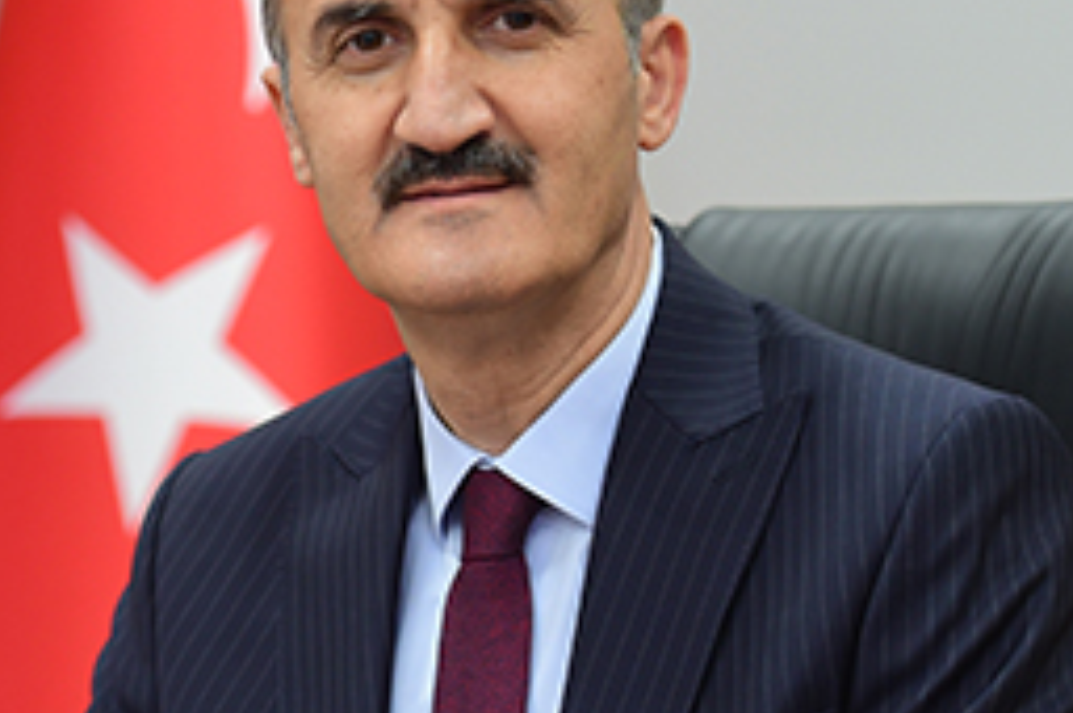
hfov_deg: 7.2
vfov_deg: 4.8
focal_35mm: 287
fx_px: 8543
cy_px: 317
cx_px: 289
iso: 1000
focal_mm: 98
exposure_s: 1/160
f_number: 2.8
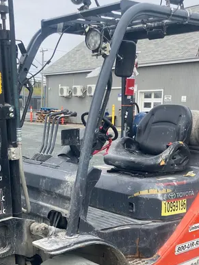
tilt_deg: -9.0
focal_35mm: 53
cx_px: 76
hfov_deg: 27.5
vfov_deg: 35.7
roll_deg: -0.7
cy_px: 179
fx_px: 406
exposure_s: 1/552
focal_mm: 3.99
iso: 32
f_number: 1.8
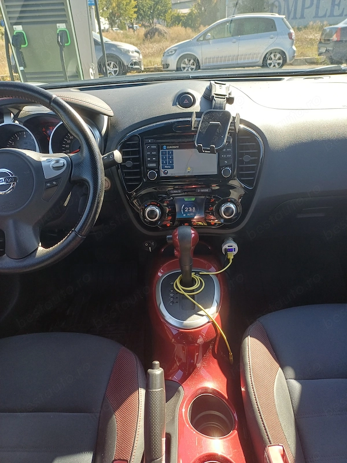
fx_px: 334
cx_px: 174
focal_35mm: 25
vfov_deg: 69.4
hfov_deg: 54.9
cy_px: 232
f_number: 1.8
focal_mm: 4.65
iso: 50
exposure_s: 1/100
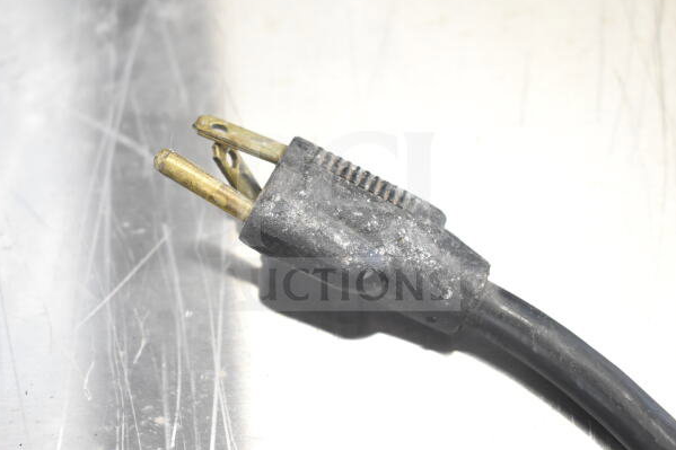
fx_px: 1004
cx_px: 333
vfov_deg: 25.3
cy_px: 222
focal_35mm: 54
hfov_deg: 37.2
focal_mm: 35
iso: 3200
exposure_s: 1/60
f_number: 4.5
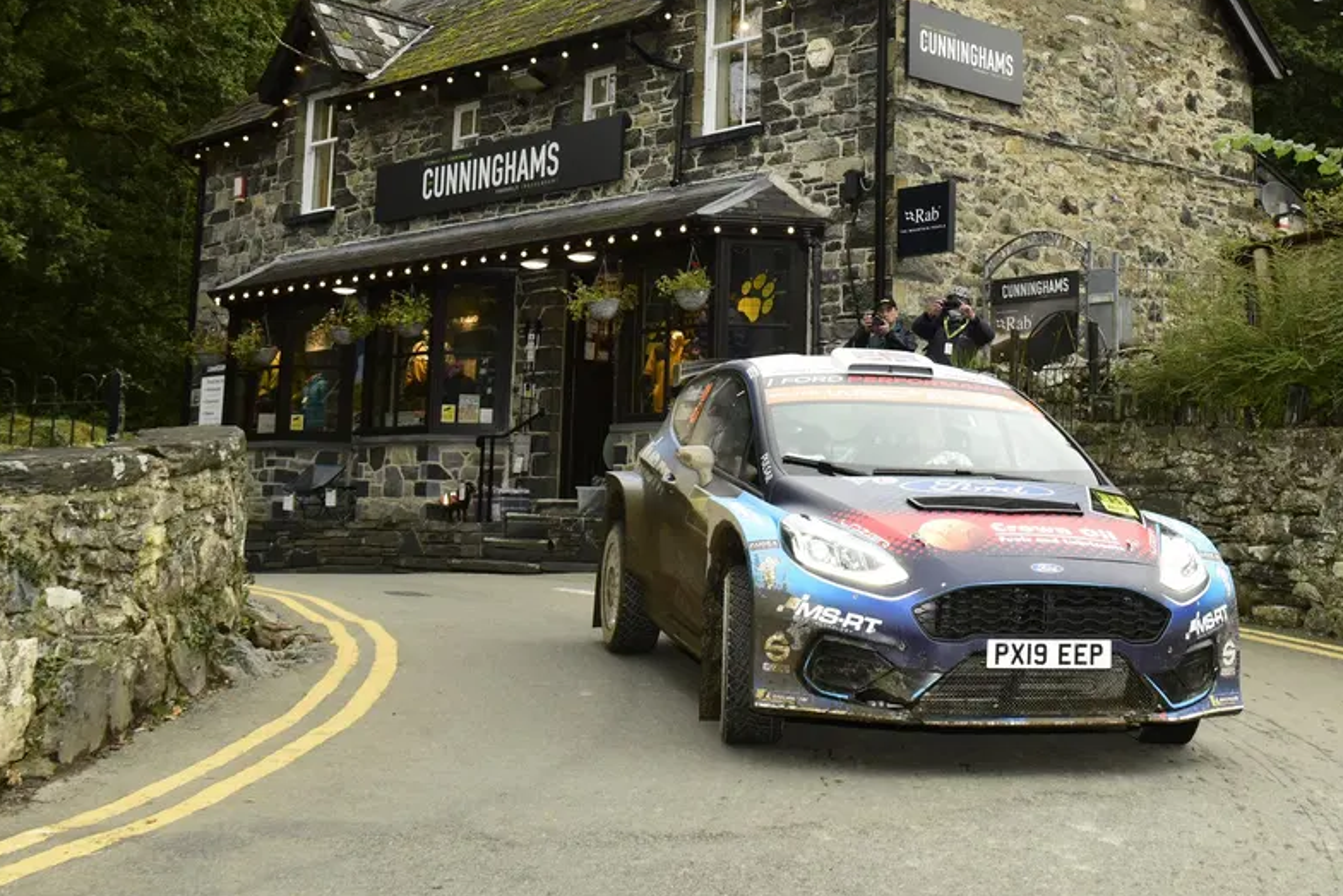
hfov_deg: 38.1
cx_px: 755
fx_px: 1940
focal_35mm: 52
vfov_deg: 25.7
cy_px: 221
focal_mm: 34
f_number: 10
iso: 2500
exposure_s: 1/250
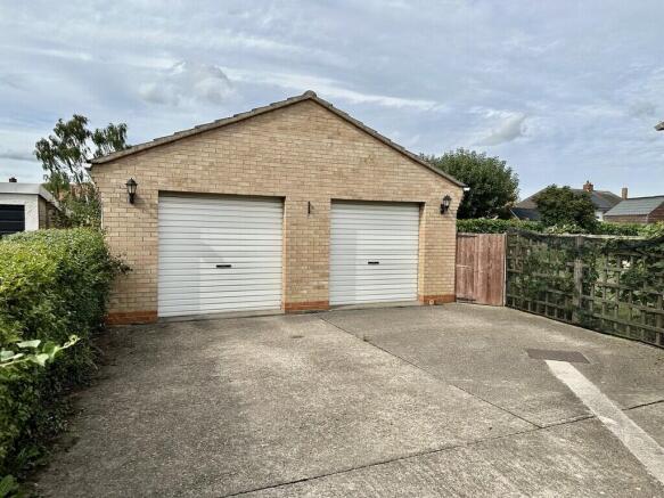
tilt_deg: -2.2
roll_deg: -1.2
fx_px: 460
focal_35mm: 24
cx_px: 332
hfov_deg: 71.6
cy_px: 249
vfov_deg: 56.8
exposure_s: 1/4762
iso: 80
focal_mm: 6.86
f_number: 1.78
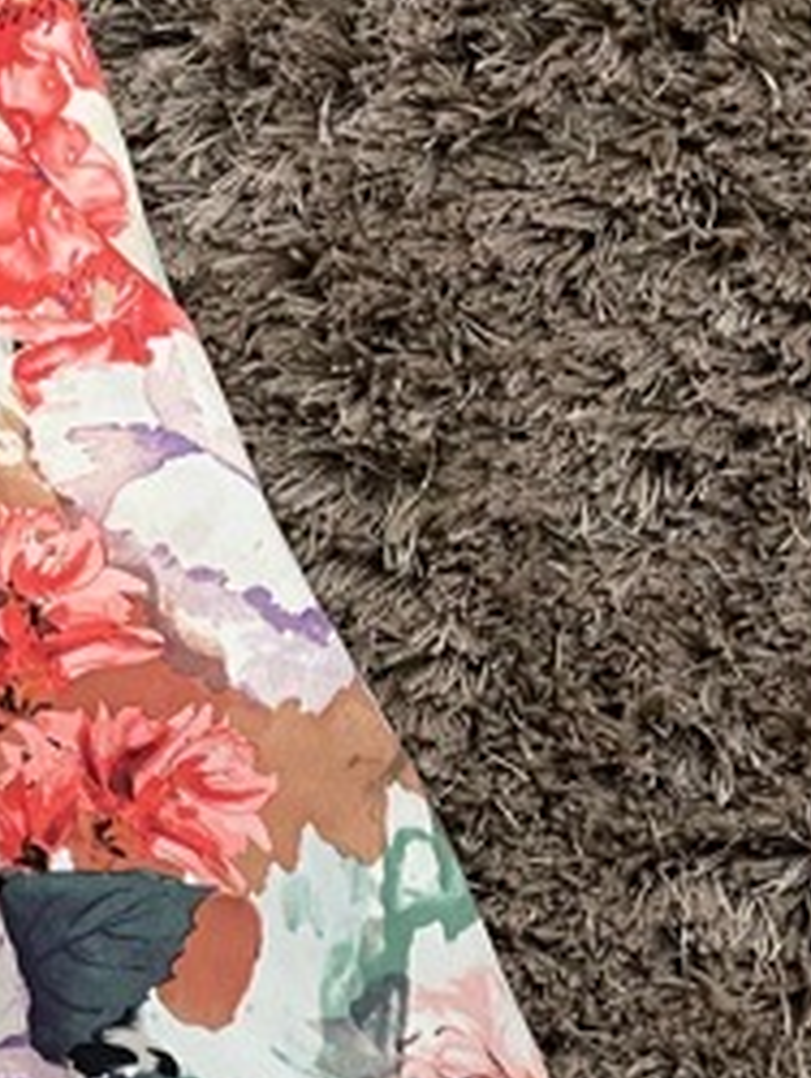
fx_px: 3243
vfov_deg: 18.9
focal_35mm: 104
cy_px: 474
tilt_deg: -67.8
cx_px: -751
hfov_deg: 12.7
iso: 80
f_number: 1.6
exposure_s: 1/50
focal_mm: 4.2
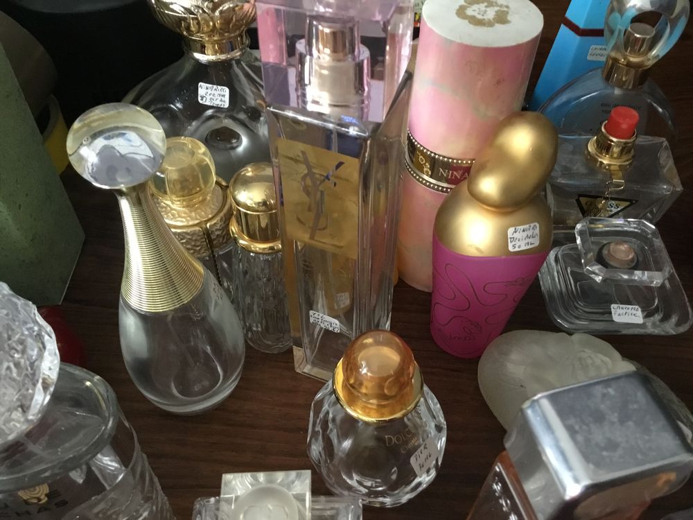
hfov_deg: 58.4
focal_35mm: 31
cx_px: 346
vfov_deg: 45.4
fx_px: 621
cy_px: 260
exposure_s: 1/20
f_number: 2.4
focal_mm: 3.3
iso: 200
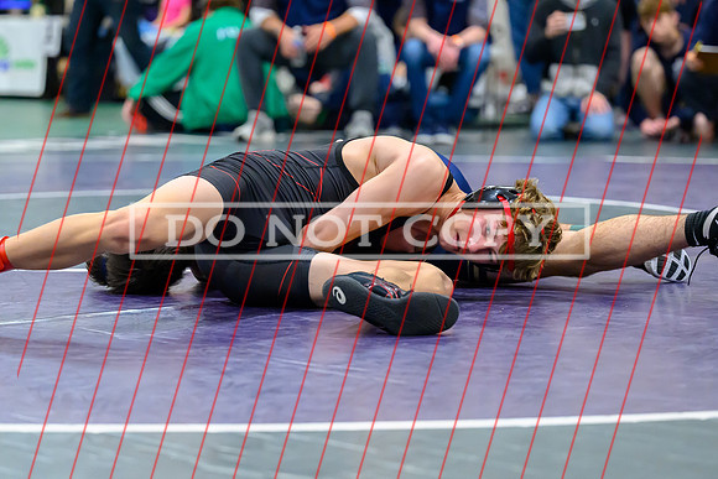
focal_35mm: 126
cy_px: 224
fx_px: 2505
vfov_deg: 10.9
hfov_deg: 16.3
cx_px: 333
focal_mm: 95
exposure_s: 1/640
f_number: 2.8
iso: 6400
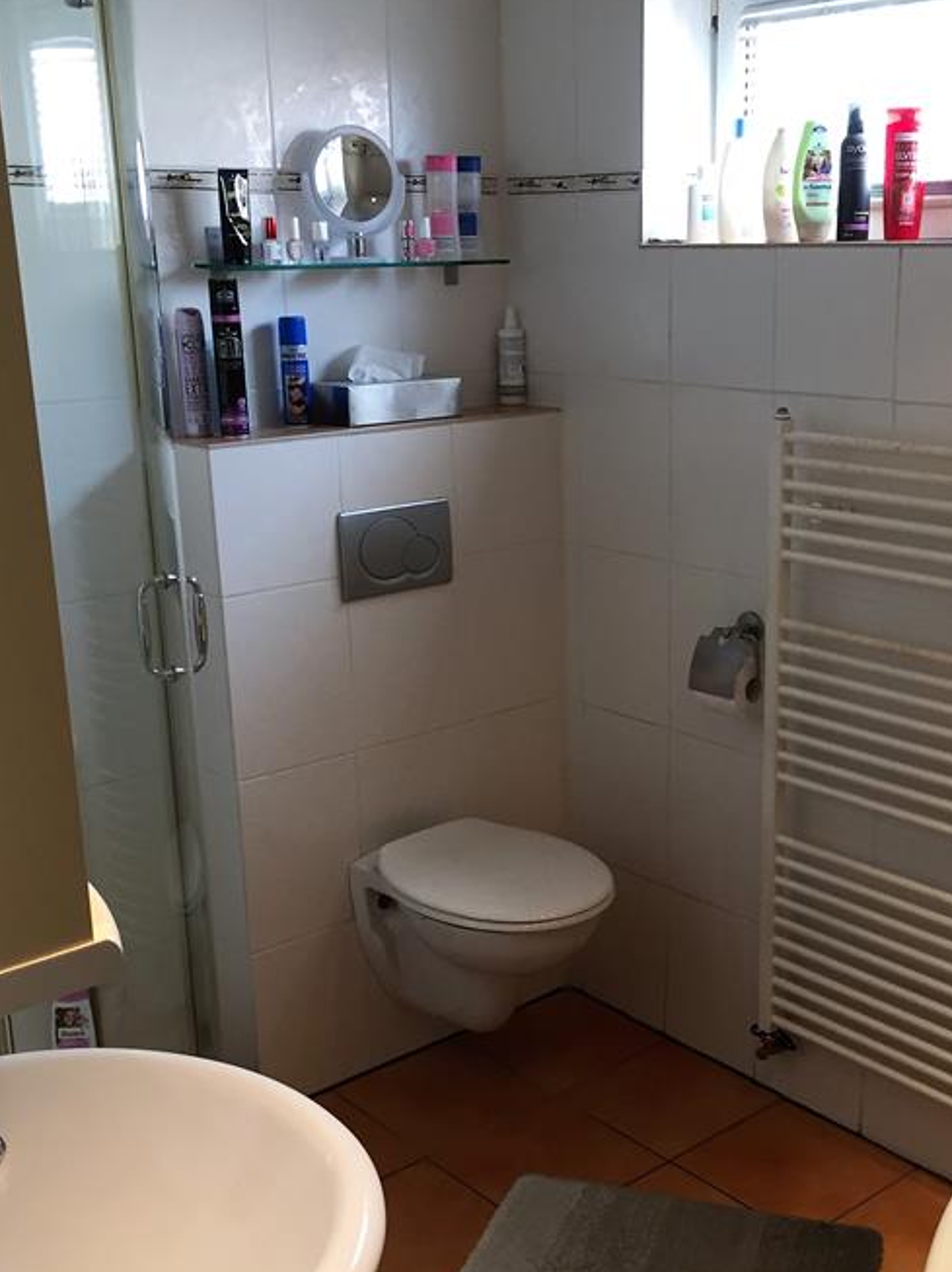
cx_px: 587
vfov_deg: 51.3
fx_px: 1321
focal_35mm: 36
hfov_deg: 39.4
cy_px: 682
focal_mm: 4.15
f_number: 2.2
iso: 50
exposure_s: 1/33
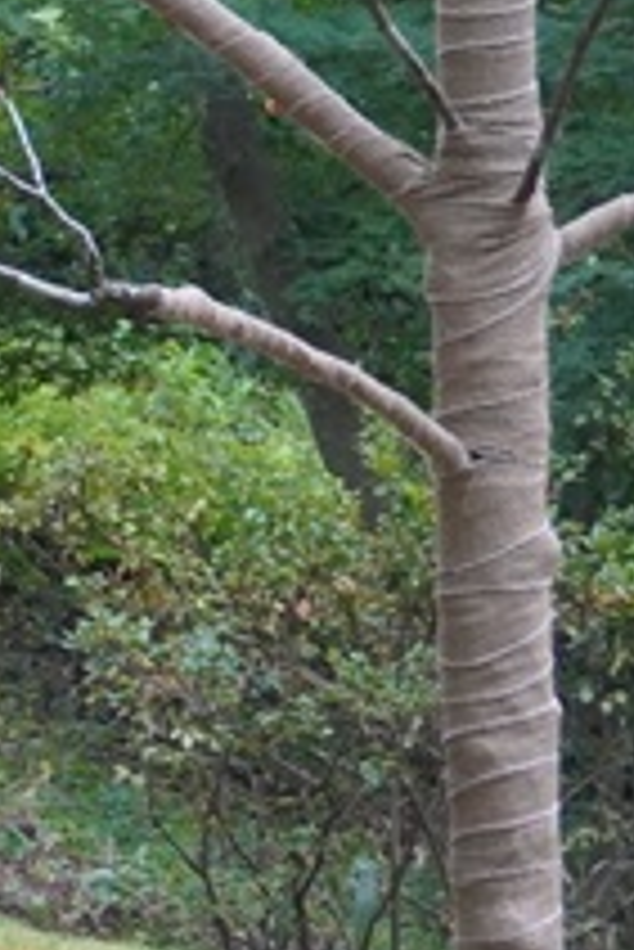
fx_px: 5749
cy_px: 180
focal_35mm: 218
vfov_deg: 9.4
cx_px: -1259
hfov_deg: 5.9
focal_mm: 34
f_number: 5.6
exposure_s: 1/160
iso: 2500
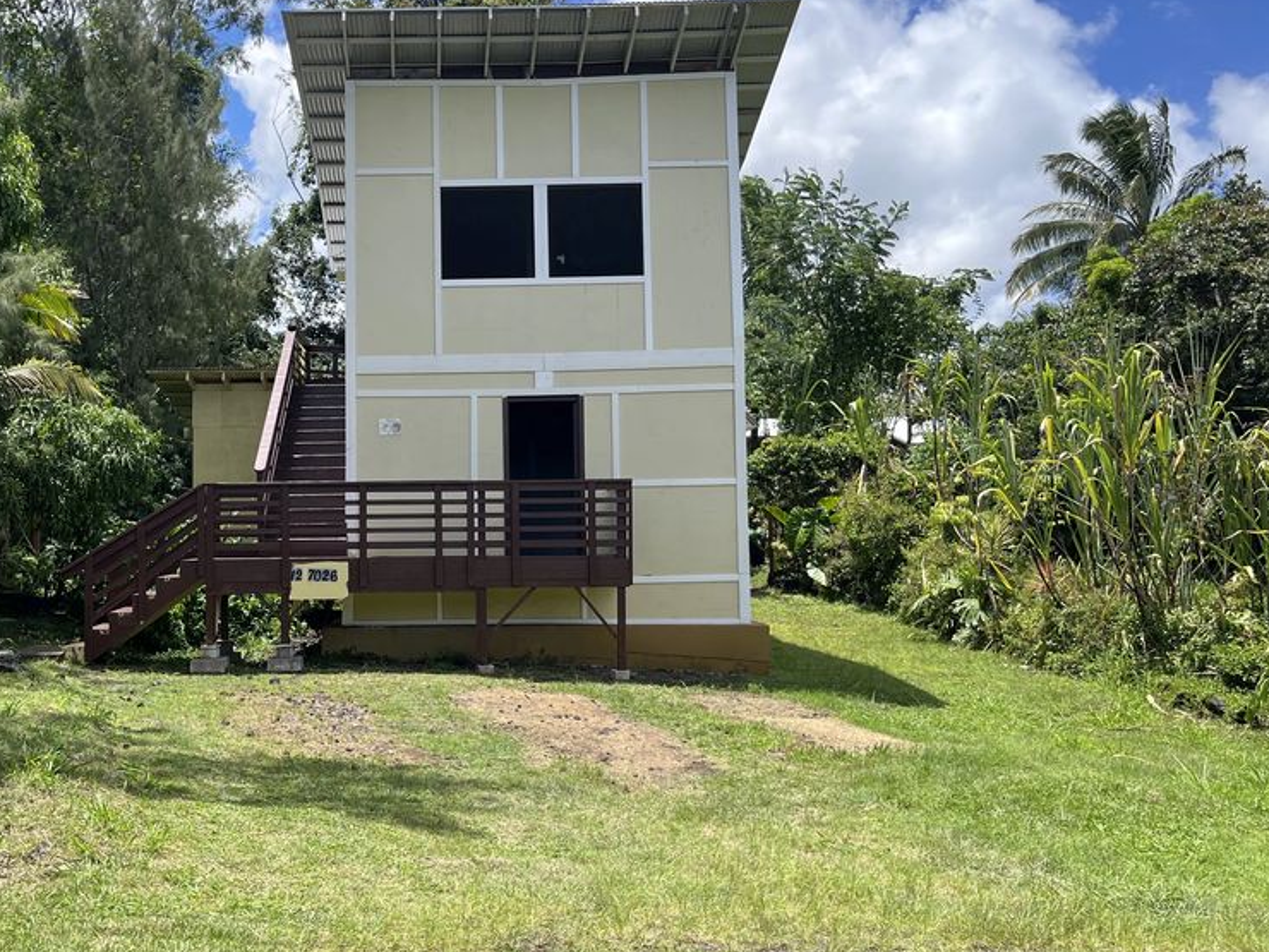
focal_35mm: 36
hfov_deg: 50.5
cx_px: 429
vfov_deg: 39.6
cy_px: 446
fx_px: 1320
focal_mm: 5.1
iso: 50
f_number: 1.6
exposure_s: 1/2309
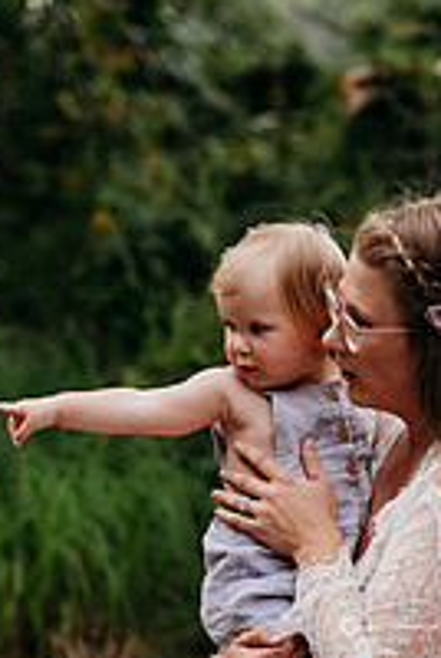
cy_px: 500
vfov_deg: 10.7
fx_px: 3497
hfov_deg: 7.2
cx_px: 339
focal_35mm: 191
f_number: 2.8
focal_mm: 85
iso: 320
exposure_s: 1/1600
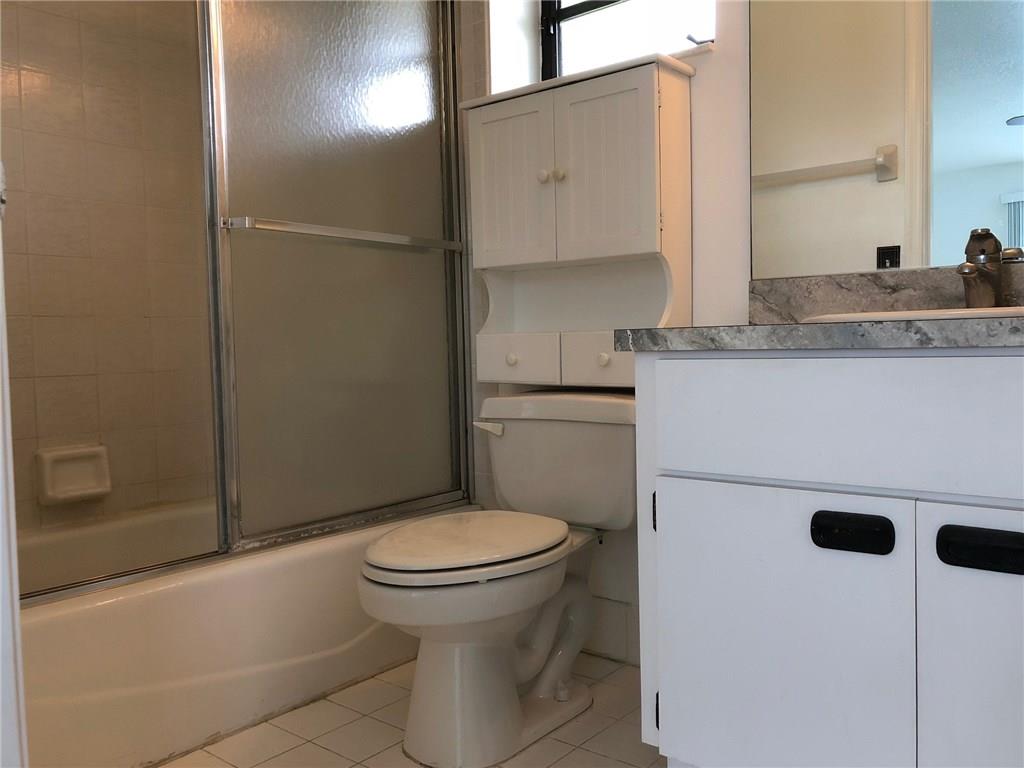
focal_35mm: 28
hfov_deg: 63.4
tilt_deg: -3.9
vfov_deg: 49.7
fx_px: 828
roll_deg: +1.6
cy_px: 384
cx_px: 512
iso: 40
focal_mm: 4
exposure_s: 1/24
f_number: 1.8
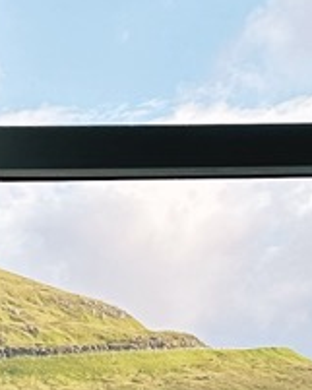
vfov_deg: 12.4
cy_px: 555
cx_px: -83
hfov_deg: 10.2
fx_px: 1719
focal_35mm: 149
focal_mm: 6.86
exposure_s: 1/2070
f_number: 1.78
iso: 80
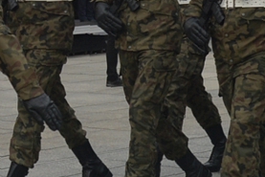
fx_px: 1362
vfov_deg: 7.4
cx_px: -41
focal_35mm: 185
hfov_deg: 10.9
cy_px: -31
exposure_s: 1/500
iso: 500
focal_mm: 35
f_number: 5.6
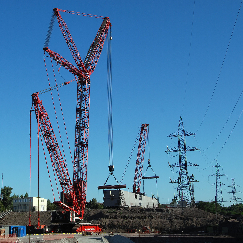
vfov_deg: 34.0
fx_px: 397
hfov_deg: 33.8
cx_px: 86
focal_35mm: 50
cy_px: 121
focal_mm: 26
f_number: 11
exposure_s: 1/160
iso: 100
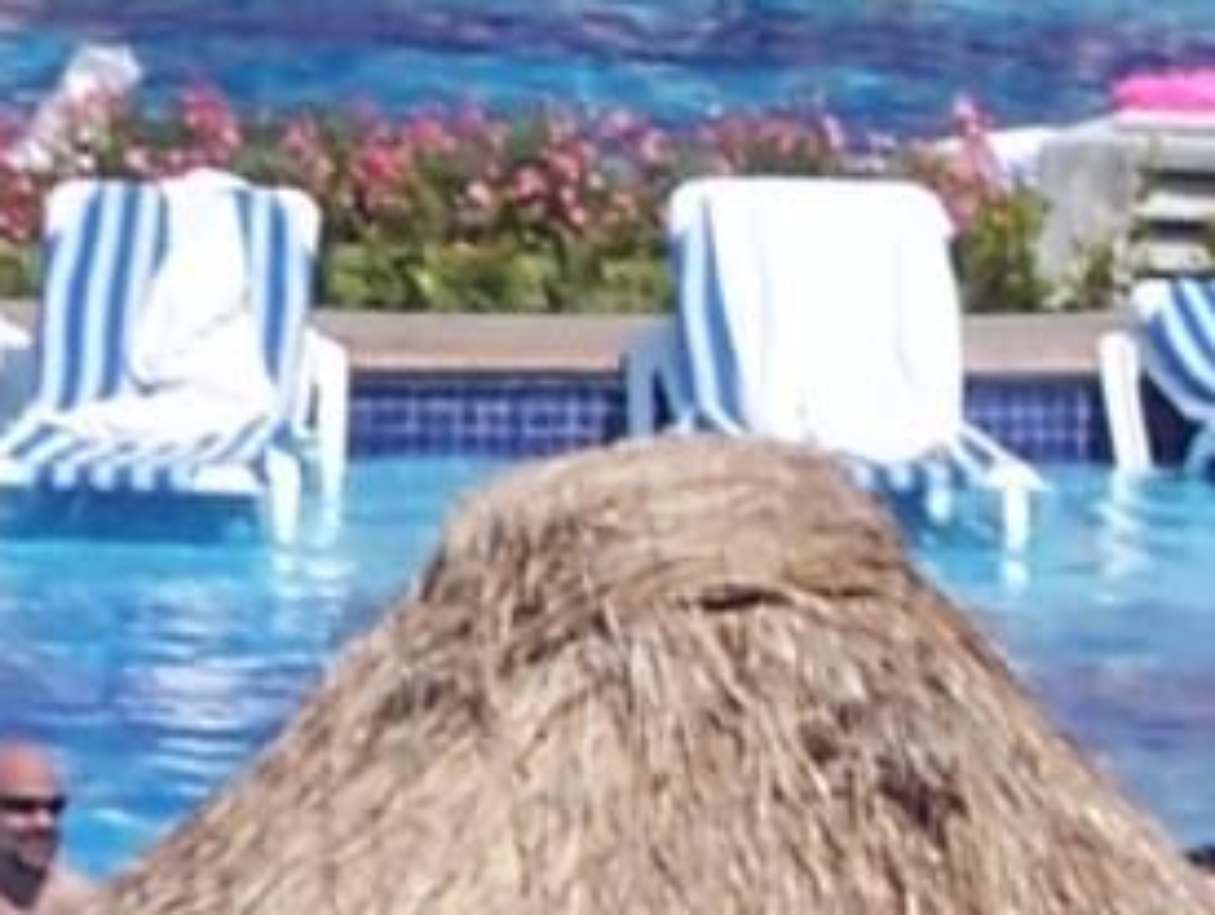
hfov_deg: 2.3
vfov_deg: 1.7
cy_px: -1277
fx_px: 30576
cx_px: -1043
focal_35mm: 870
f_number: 6.7
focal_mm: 24
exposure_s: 1/500
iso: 100
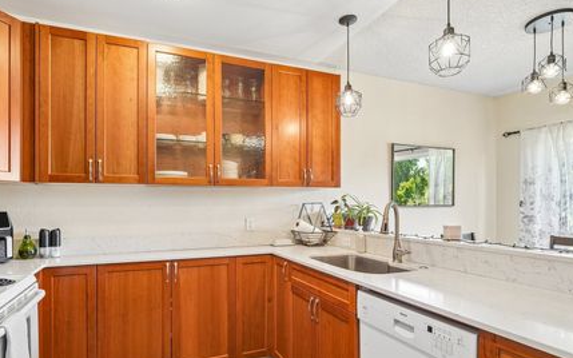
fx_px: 297
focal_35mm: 19
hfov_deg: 87.8
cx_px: 260
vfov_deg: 61.7
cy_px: 213
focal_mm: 16
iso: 1600
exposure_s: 1/30
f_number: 8
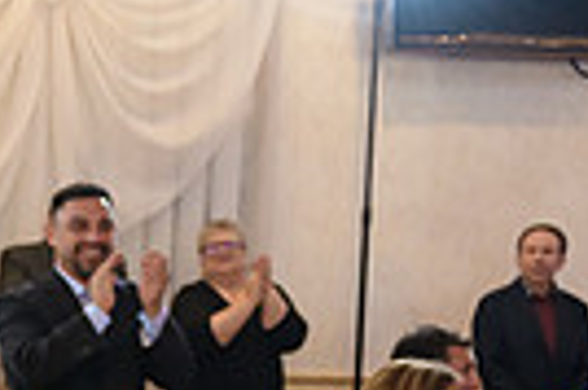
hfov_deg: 16.7
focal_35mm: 104
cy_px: 348
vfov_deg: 13.0
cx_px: -434
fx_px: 1697
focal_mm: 24
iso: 1000
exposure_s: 1/125
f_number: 3.2
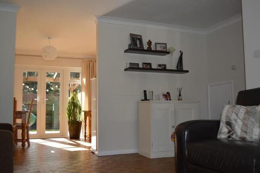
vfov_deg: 36.8
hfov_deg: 53.2
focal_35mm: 36
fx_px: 260
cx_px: 130
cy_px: 86
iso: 125
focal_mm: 24
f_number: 4
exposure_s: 1/125
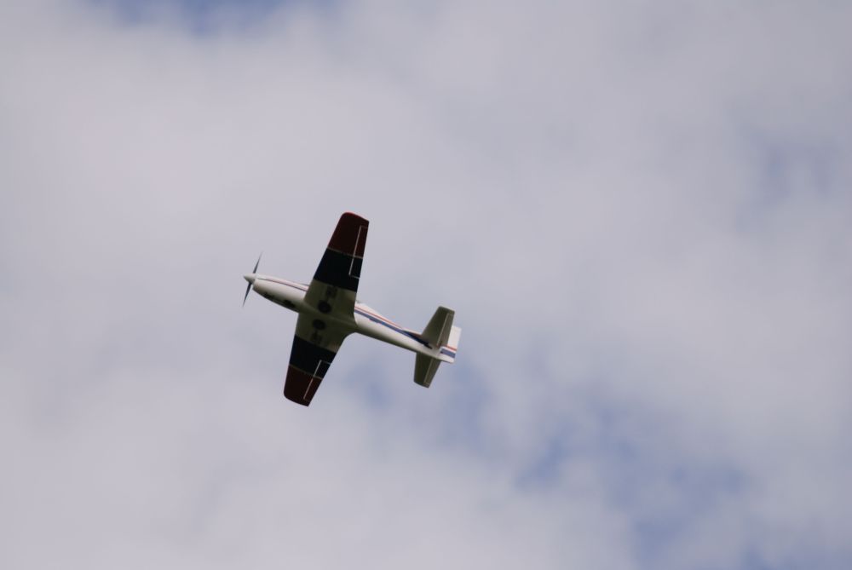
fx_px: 10661
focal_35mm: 450
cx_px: 426
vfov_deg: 3.1
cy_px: 285
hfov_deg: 4.6
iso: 180
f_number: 5.6
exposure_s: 1/1000
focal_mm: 300
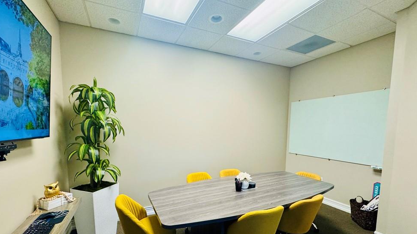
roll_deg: -0.4
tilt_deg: -6.1
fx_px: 177
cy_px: 143
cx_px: 199
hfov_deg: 99.3
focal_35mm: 16
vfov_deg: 66.3
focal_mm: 2.22
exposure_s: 1/120
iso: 200
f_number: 2.2
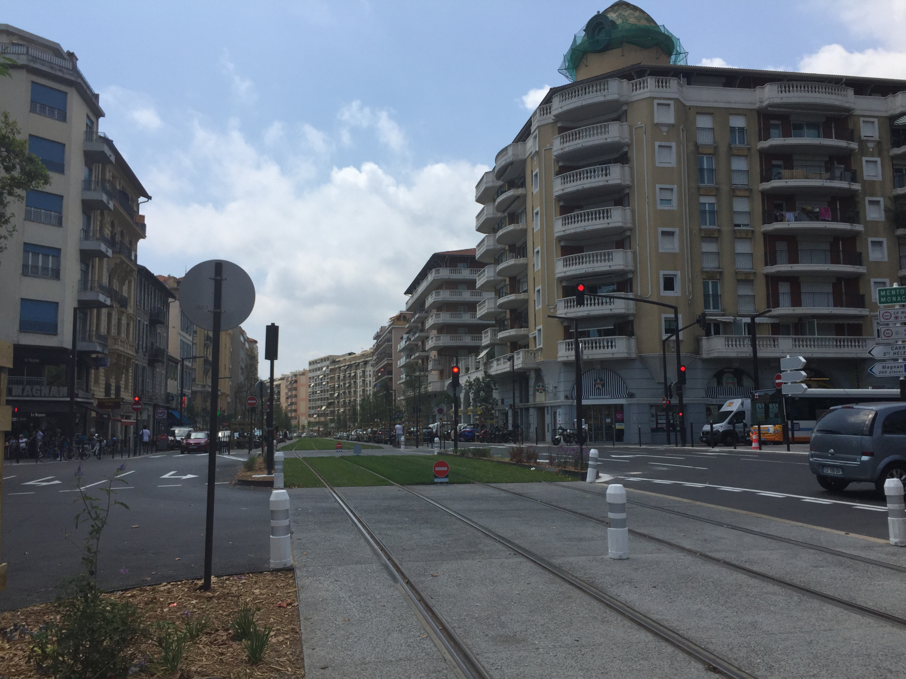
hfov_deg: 61.7
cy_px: 340
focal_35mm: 29
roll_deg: -0.7
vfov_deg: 48.2
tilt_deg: +6.7
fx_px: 759
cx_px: 453
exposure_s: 1/3968
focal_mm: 4.15
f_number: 2.2
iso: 32
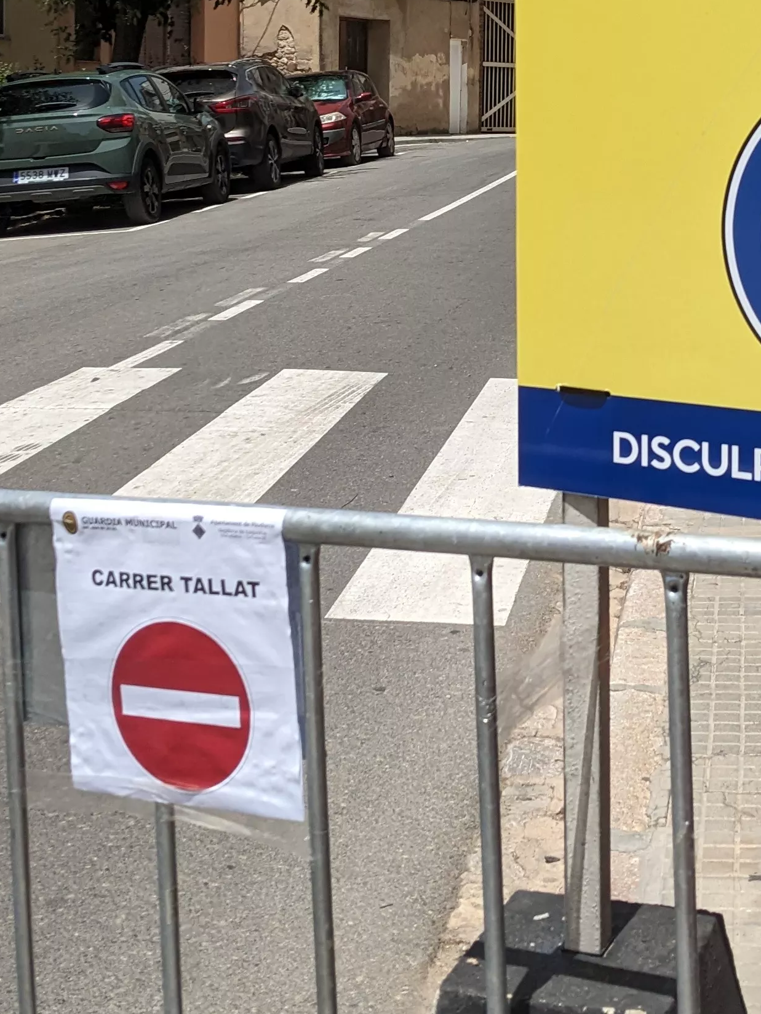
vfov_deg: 28.6
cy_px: 161
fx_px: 1934
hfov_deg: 22.2
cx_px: 489
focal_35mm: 66
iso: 57
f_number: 1.73
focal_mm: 4.38
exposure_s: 1/3906
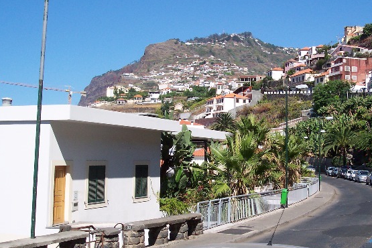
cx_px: 252
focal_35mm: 57
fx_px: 589
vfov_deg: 23.7
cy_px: 100
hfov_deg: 34.7
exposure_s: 1/700
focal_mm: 8
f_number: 4.8
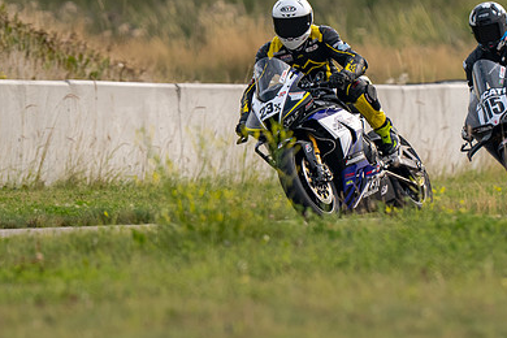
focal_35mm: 1402
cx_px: 436
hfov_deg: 1.5
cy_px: 185
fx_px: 19743
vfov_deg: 1.0
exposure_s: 1/1250
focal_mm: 600
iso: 500
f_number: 6.3
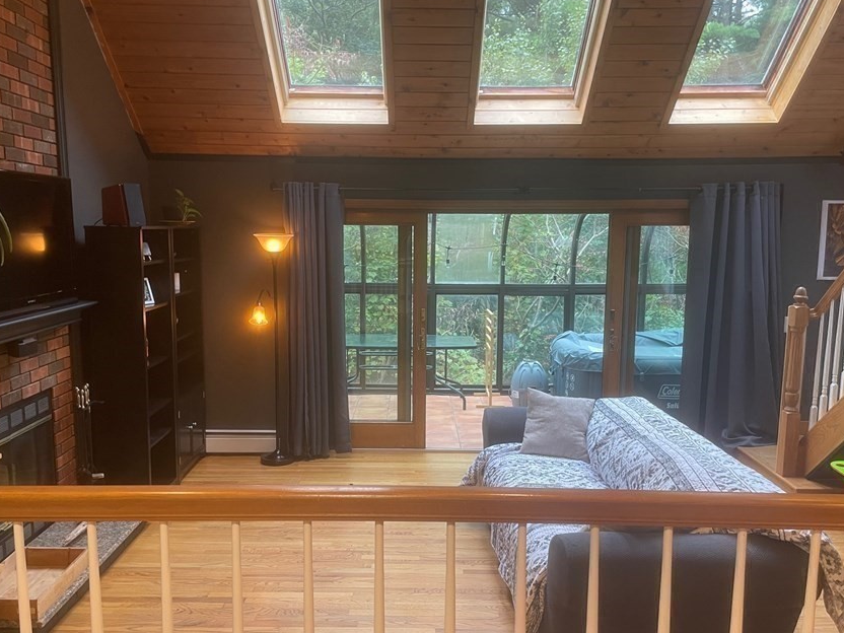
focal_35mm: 32
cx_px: 411
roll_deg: +0.1
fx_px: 780
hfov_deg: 56.8
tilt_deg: -9.5
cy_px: 341
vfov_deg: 44.1
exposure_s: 1/60
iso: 125
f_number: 1.6
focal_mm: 4.2
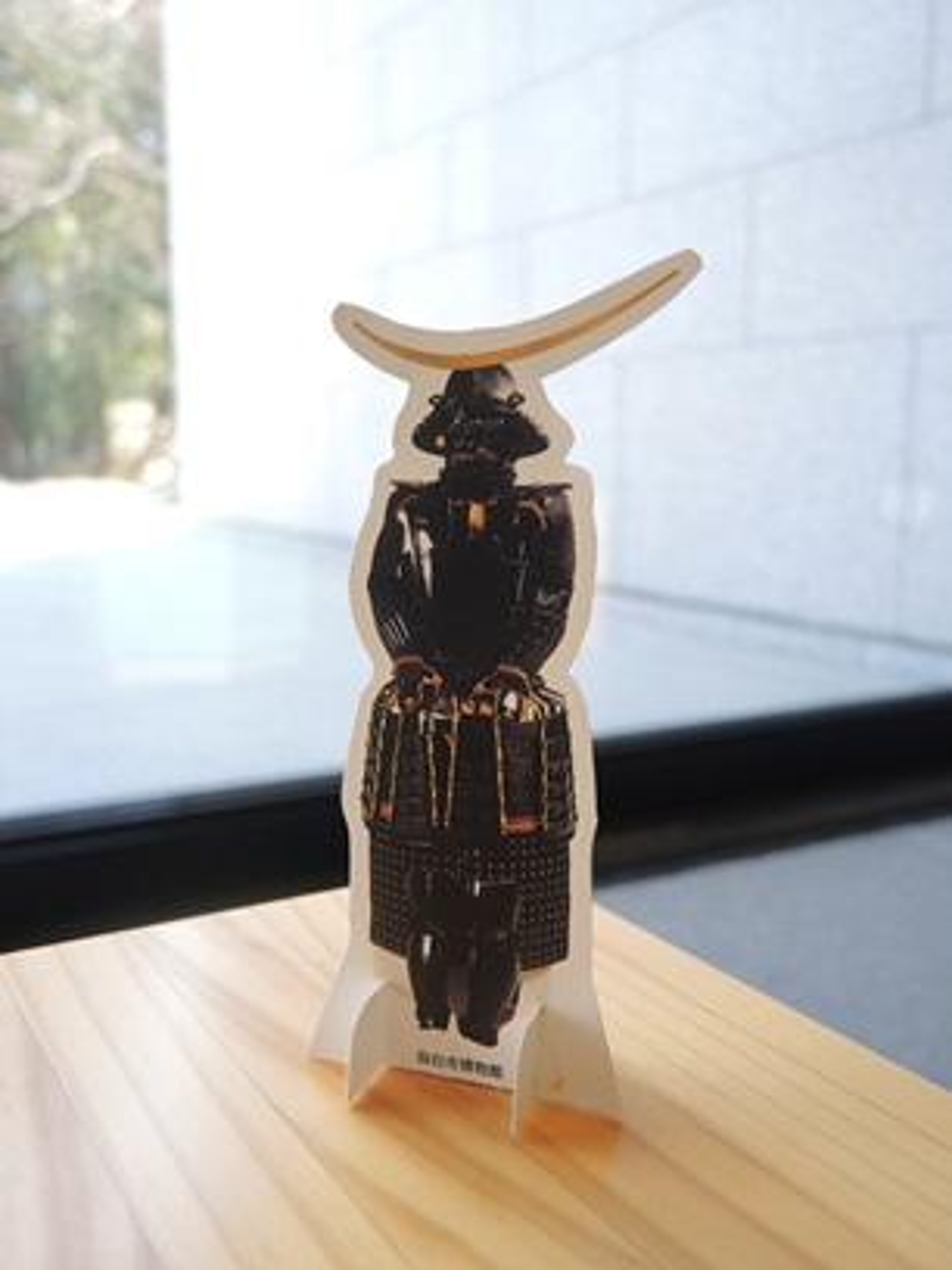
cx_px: 476
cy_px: 635
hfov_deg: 42.9
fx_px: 1210
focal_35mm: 33
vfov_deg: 55.4
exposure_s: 1/60
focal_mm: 7
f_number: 2
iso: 100
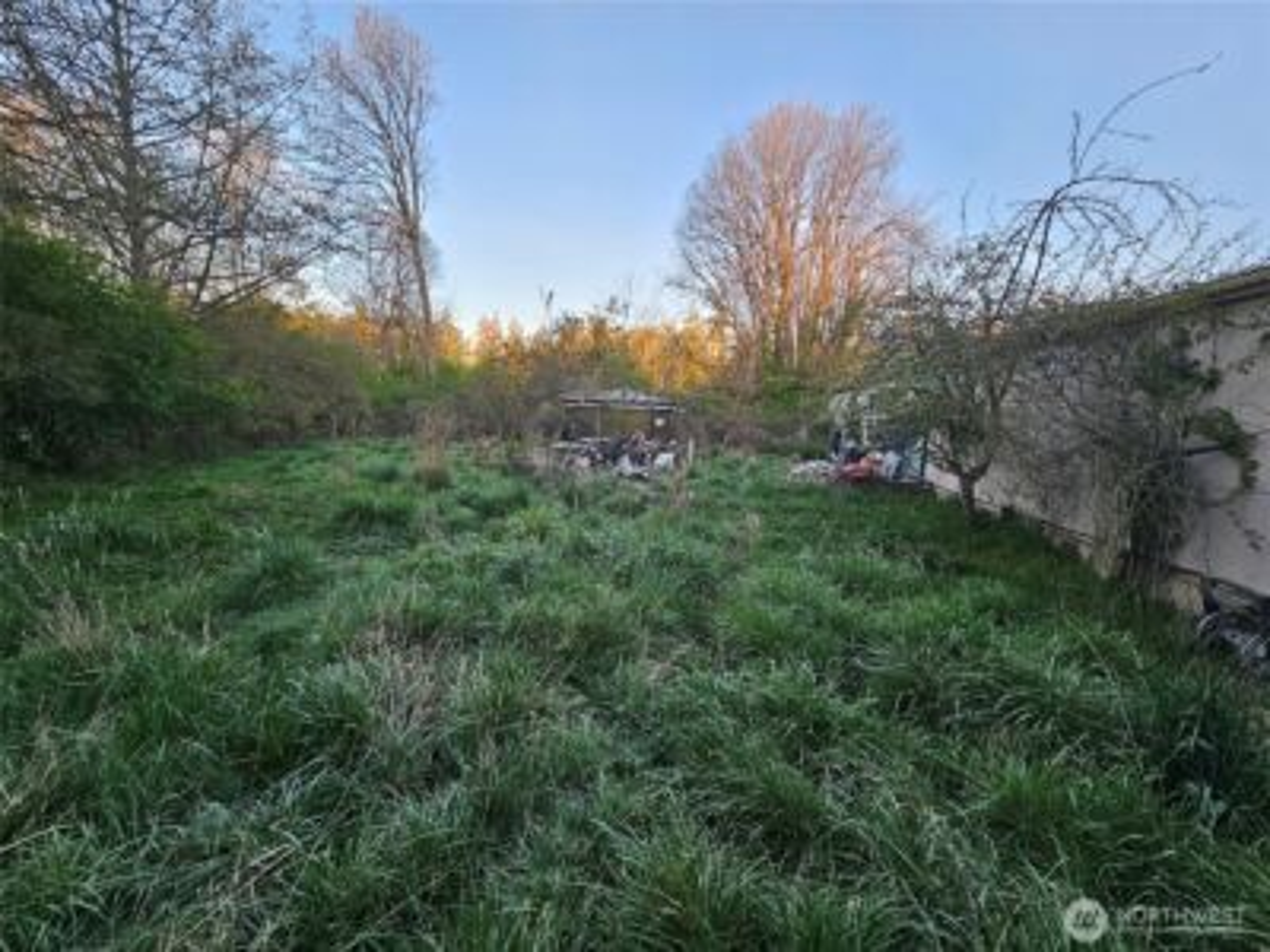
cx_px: 635
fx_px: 477
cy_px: 476
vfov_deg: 89.9
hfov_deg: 106.2
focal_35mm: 13
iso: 80
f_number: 2.2
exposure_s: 1/120
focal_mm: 2.2
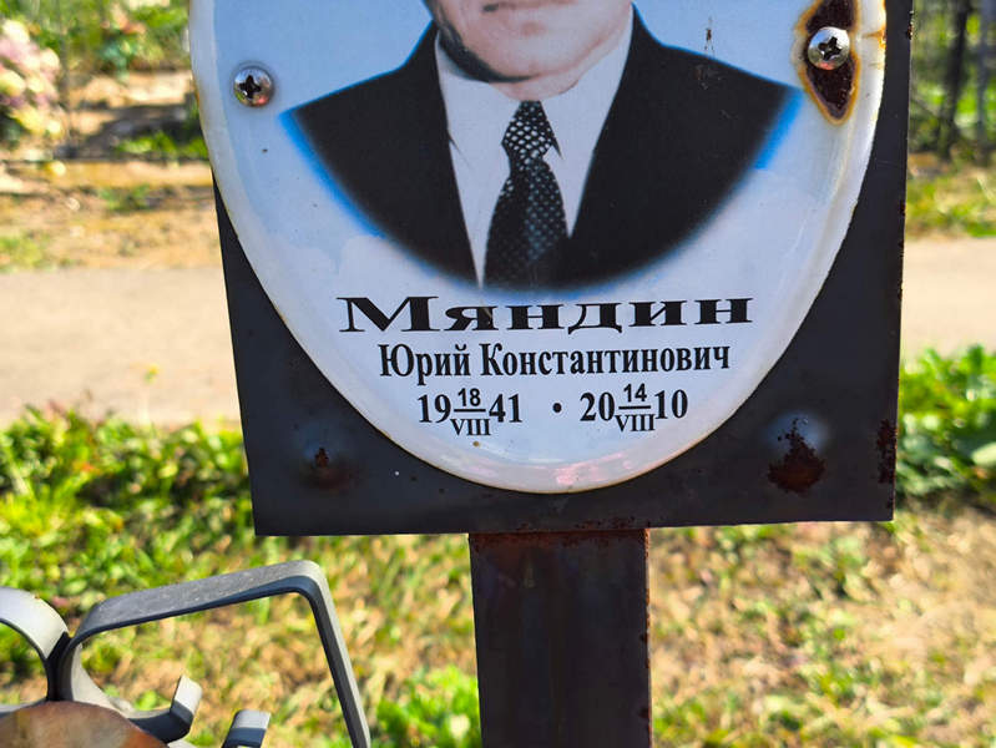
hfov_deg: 38.2
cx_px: 498
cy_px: 374
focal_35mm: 50
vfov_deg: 29.1
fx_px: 1439
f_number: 1.7
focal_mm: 4.71
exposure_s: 1/360
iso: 50
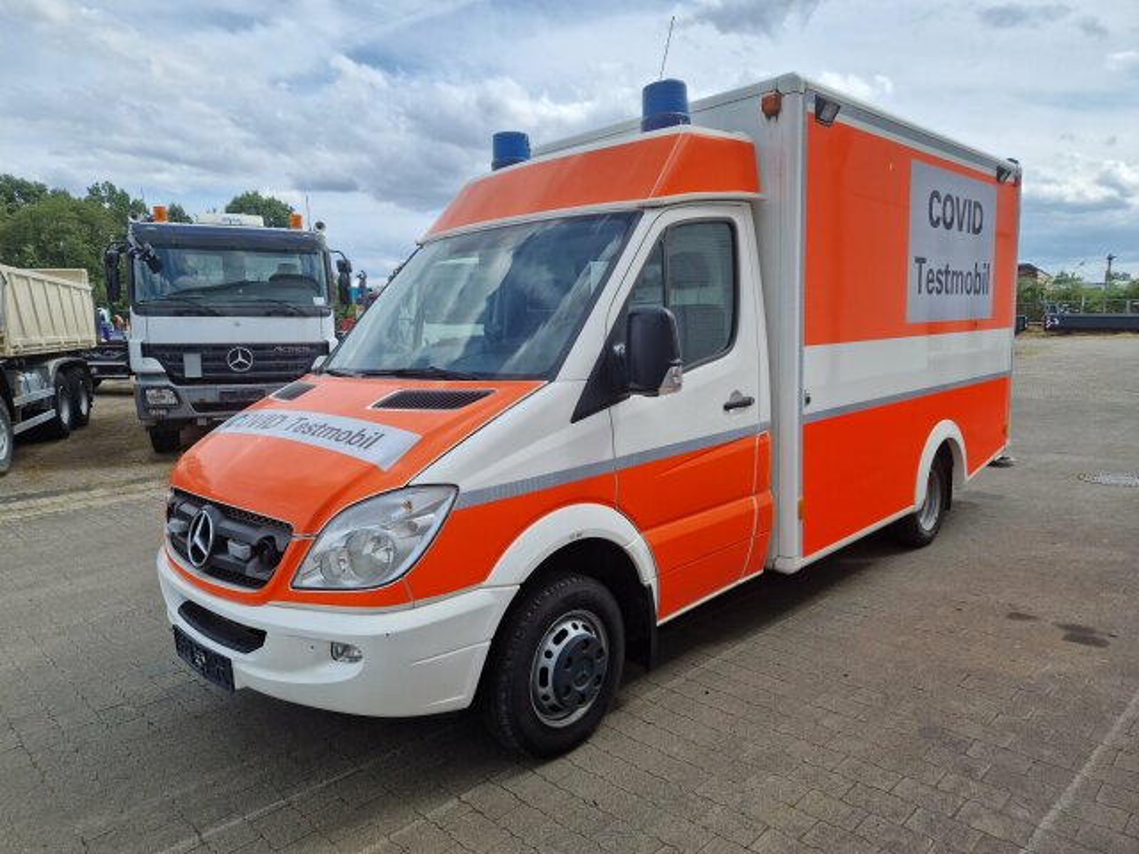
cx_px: 570
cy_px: 427
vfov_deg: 58.9
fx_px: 757
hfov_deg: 73.9
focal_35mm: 23
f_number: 1.8
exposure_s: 1/920
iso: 50
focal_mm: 5.4
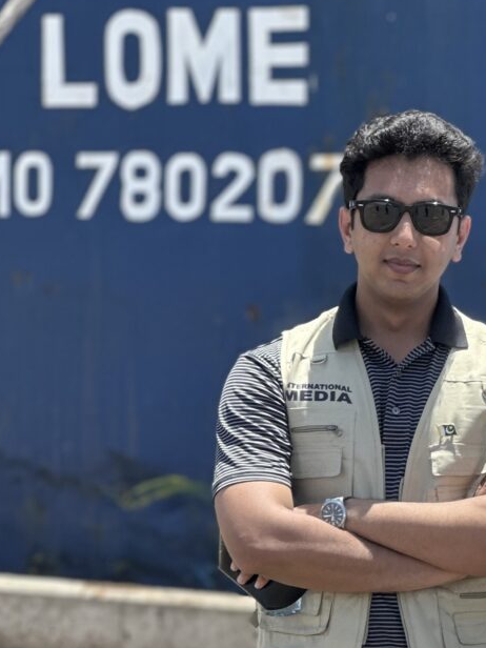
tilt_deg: -2.2
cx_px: 582
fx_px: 3594
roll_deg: -2.0
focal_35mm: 192
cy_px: 591
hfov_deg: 7.7
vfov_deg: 10.2
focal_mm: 9
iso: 25
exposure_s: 1/284
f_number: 2.8
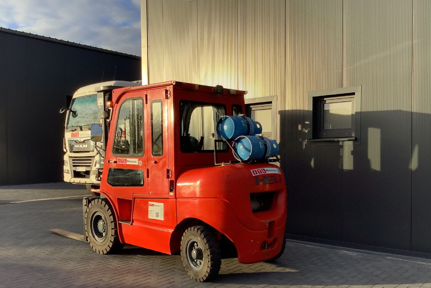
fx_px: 431
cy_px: 166
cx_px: 208
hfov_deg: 53.1
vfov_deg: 36.8
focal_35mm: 36
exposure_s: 1/536
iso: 25
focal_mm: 3.3
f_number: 2.4
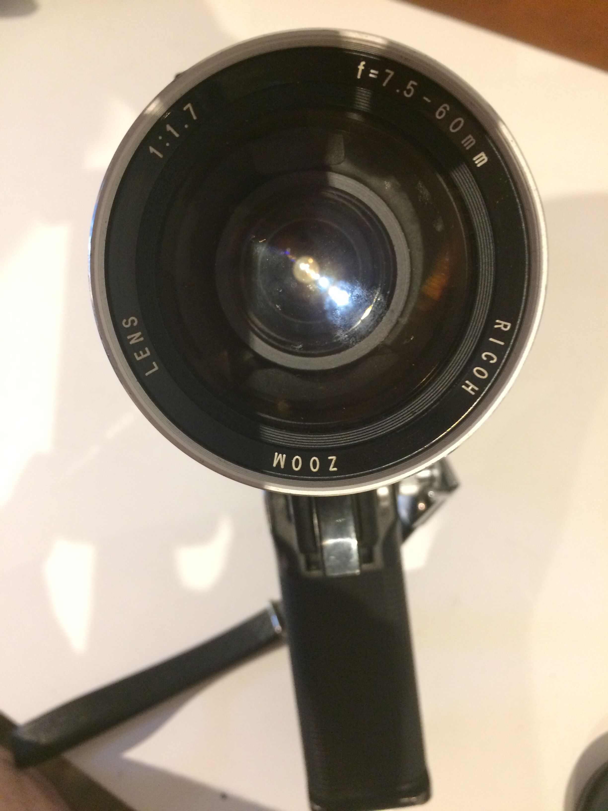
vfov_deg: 61.7
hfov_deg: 48.2
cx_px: 304
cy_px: 406
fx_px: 679
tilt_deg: -65.2
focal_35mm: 29
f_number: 2.2
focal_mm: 4.15
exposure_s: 1/20
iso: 320
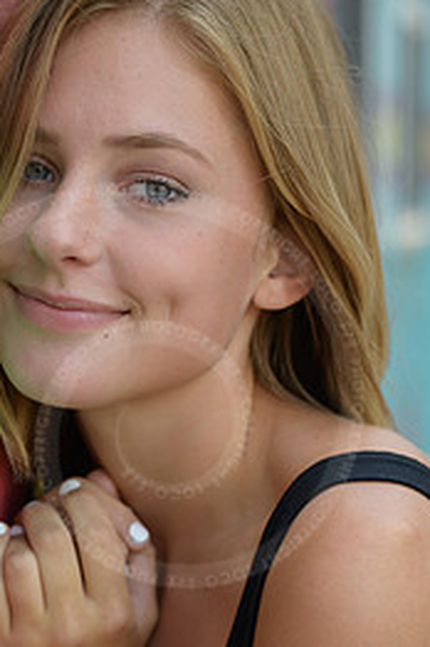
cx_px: 194
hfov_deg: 9.4
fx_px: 2623
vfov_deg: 14.0
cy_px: 482
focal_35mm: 146
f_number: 3.2
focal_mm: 85
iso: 160
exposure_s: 1/320
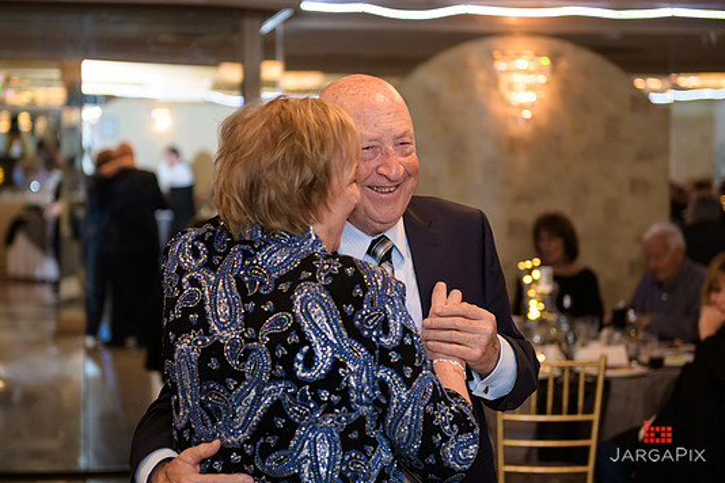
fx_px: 1530
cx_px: 346
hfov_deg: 26.6
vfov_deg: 17.9
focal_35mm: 76
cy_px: 229
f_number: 3.2
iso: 800
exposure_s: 1/125
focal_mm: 70
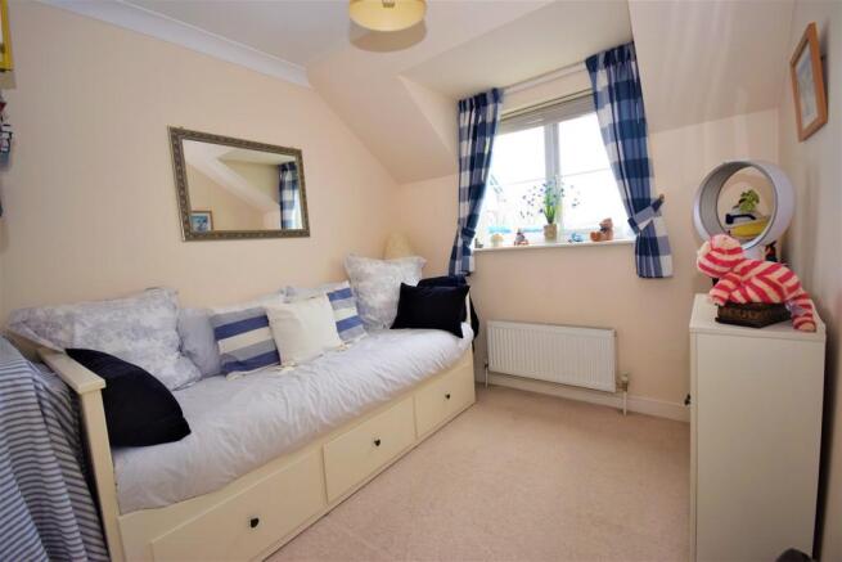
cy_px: 281
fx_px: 351
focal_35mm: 15
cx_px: 421
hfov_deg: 100.4
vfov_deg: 77.4
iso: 800
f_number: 5
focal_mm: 10
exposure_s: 1/100
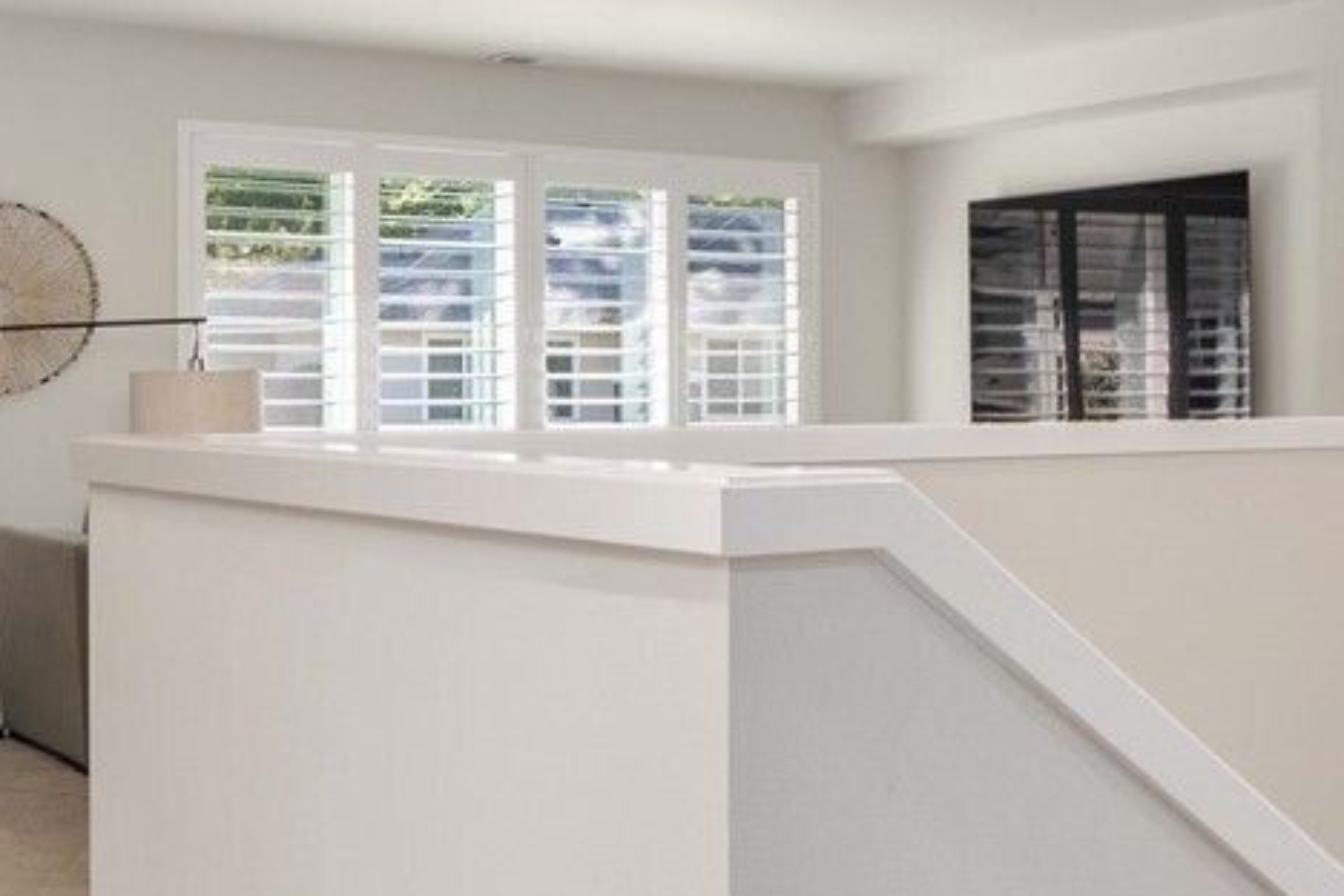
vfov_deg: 23.4
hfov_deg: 33.7
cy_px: 401
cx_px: 1027
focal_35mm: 58
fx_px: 2165
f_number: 7.1
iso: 320
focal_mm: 16
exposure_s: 1/30
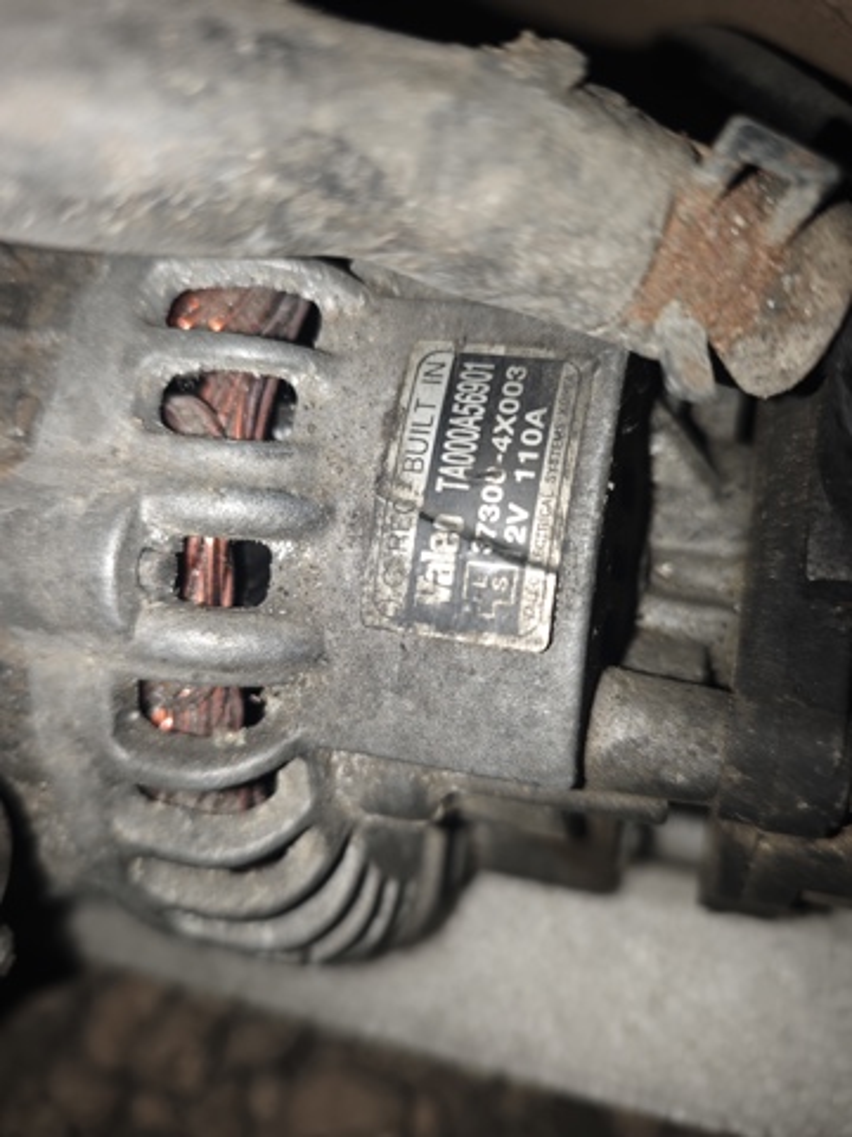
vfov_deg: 73.9
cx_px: 426
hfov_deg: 58.9
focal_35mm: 23
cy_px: 568
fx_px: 755
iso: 320
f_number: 1.6
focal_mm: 6.55
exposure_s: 1/100
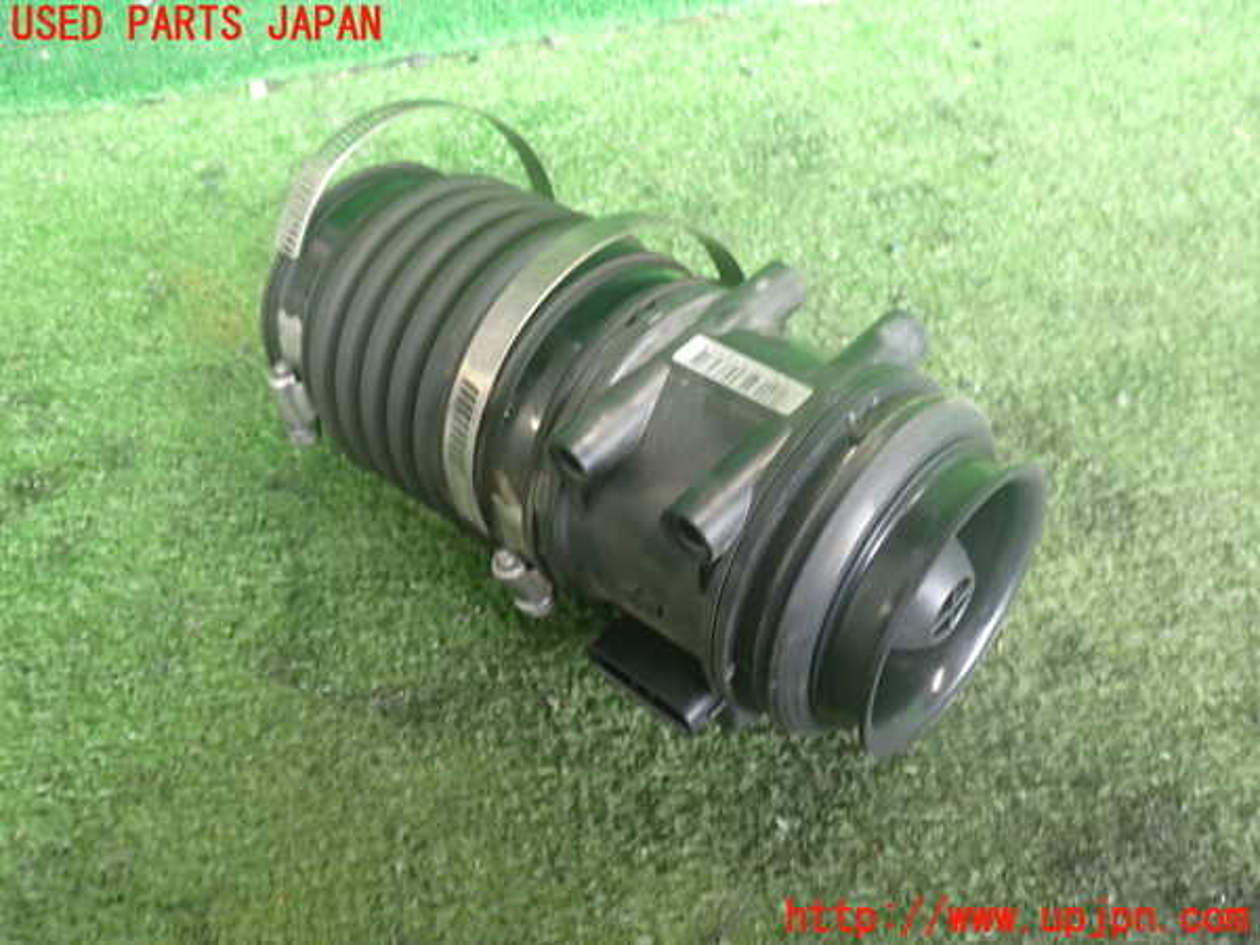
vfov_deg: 46.8
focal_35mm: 30
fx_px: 1092
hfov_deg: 60.0
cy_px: 472
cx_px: 630
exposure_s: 1/30
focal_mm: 5.4
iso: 400
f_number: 2.3
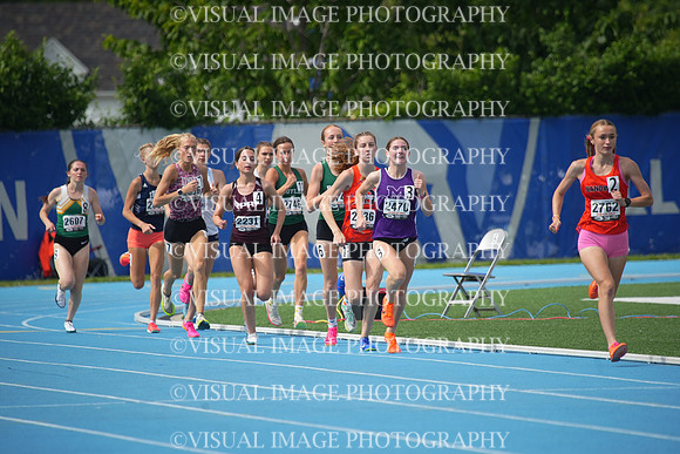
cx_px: 340
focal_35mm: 400
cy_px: 227
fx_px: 7557
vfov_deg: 3.4
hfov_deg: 5.2
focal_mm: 400
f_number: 5.6
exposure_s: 1/1250
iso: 320
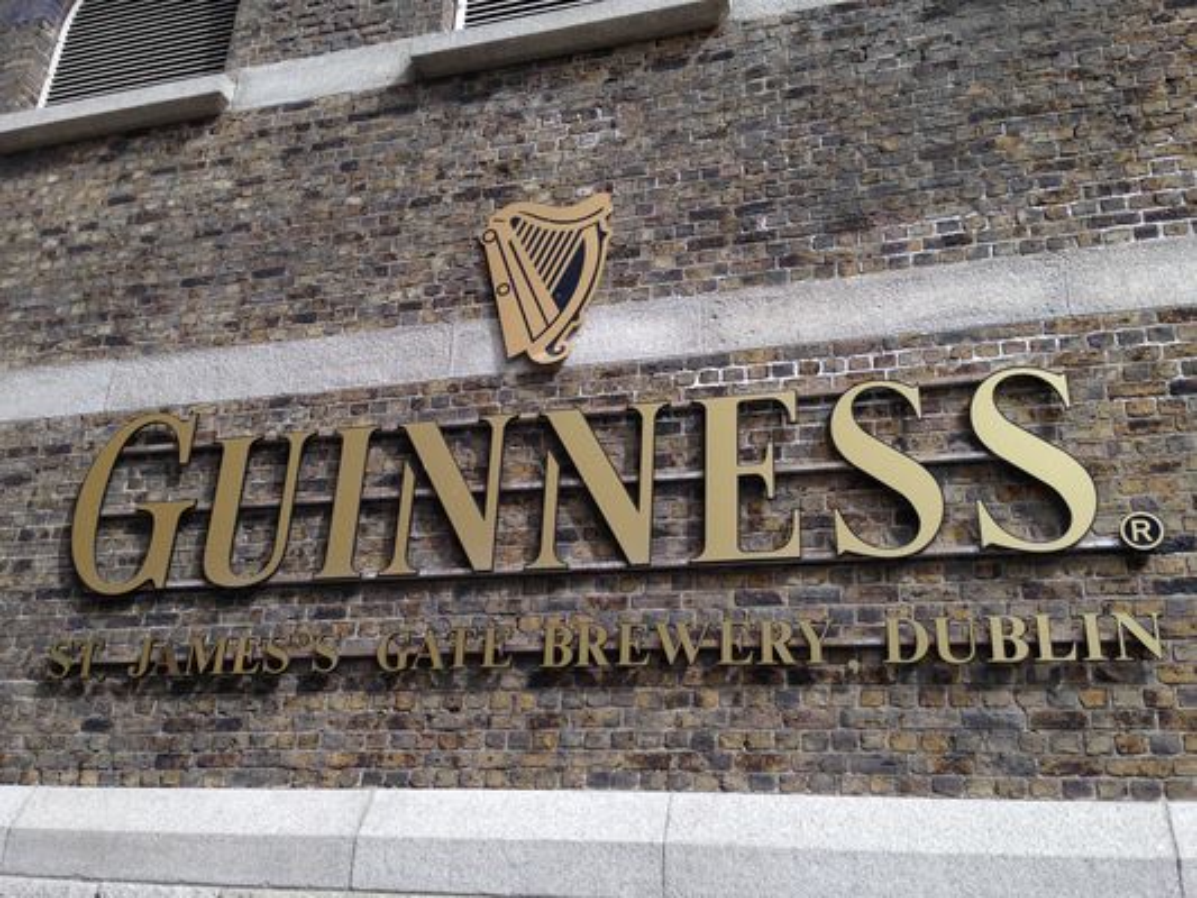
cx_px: 598
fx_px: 1141
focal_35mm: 33
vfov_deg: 43.0
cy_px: 449
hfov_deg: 55.3
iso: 50
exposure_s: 1/382
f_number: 2.4
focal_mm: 4.12
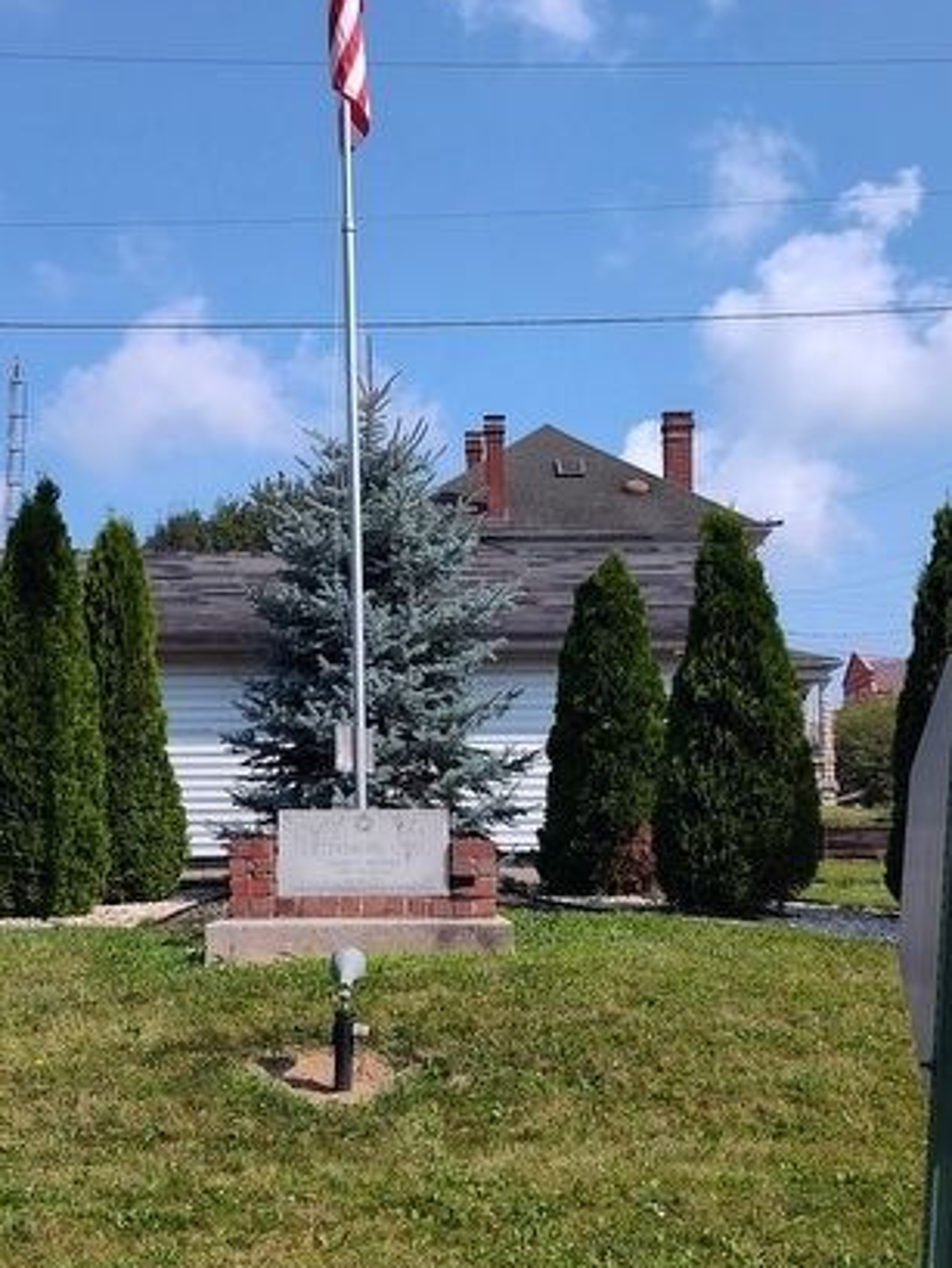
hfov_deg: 32.1
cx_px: 378
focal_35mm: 45
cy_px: 657
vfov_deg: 42.1
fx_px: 1649
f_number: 1.8
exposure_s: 1/1774
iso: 100
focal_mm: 5.56
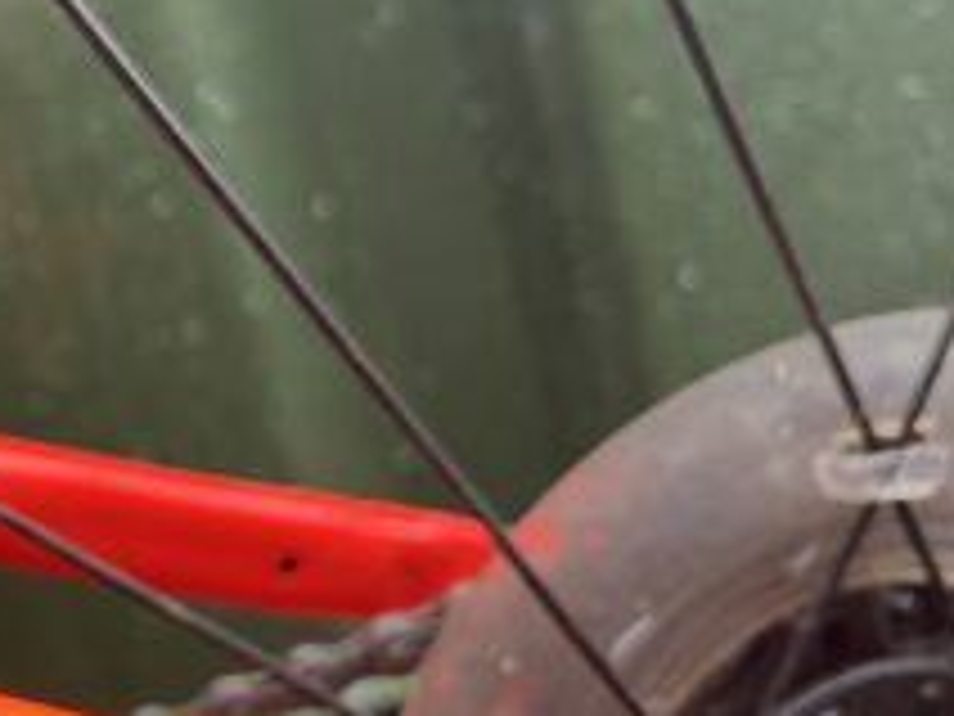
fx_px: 1626
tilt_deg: -16.9
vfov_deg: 24.7
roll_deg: +19.2
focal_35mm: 59
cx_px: -99
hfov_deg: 29.4
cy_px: 482
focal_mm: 5.1
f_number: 1.6
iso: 125
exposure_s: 1/92
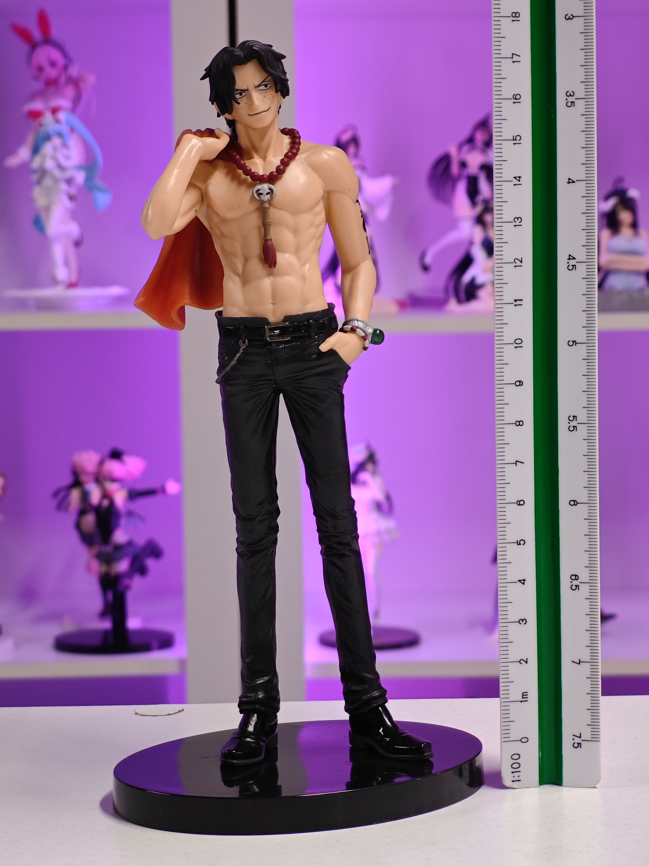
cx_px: 324
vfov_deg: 24.4
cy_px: 433
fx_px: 2000
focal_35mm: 80
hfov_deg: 18.4
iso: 400
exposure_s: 1/20.1
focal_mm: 7.48
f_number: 2.4
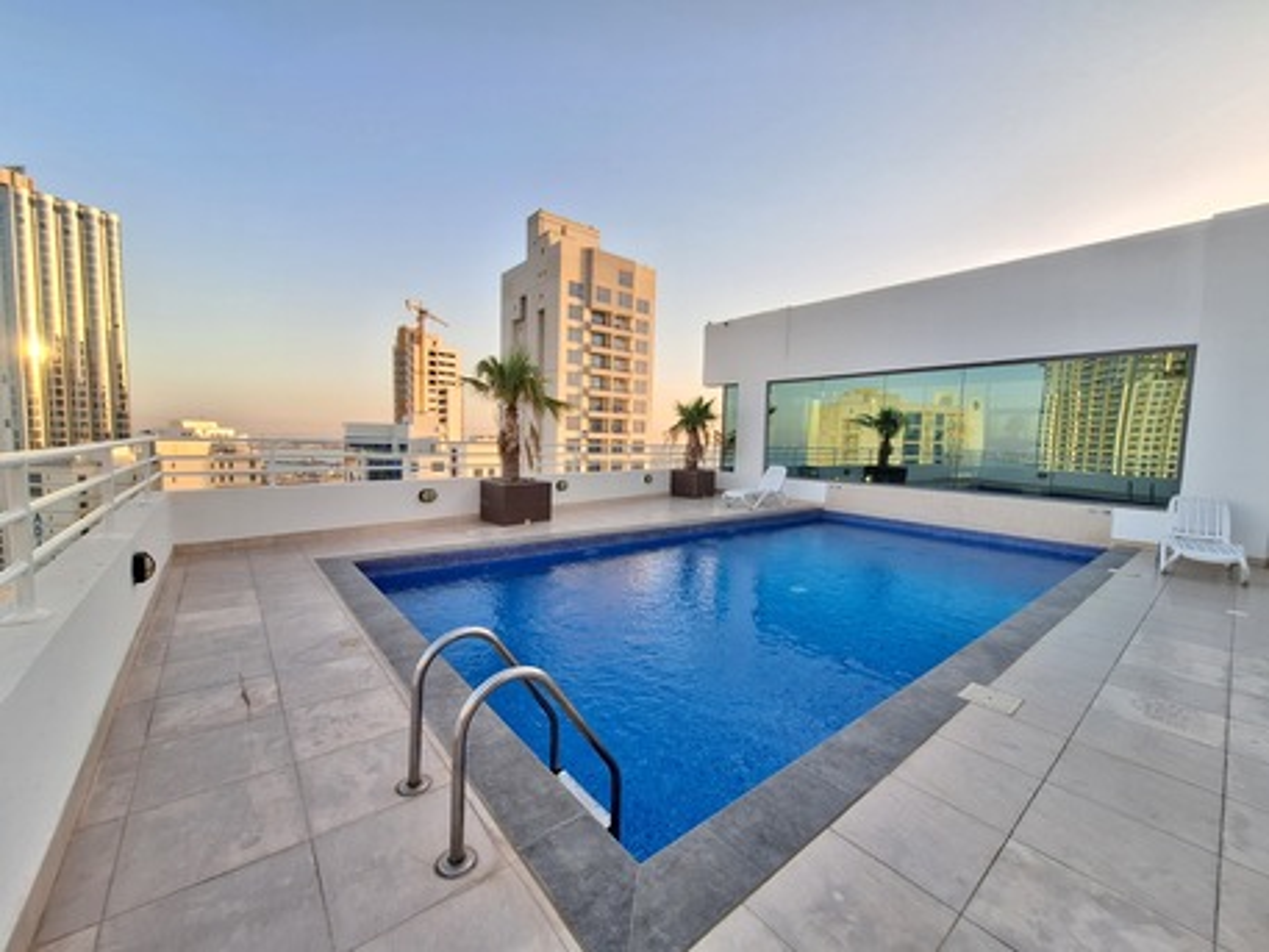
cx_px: 634
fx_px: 477
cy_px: 476
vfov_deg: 89.9
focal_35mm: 13
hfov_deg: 106.2
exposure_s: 1/174
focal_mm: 1.74
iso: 40
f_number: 2.2
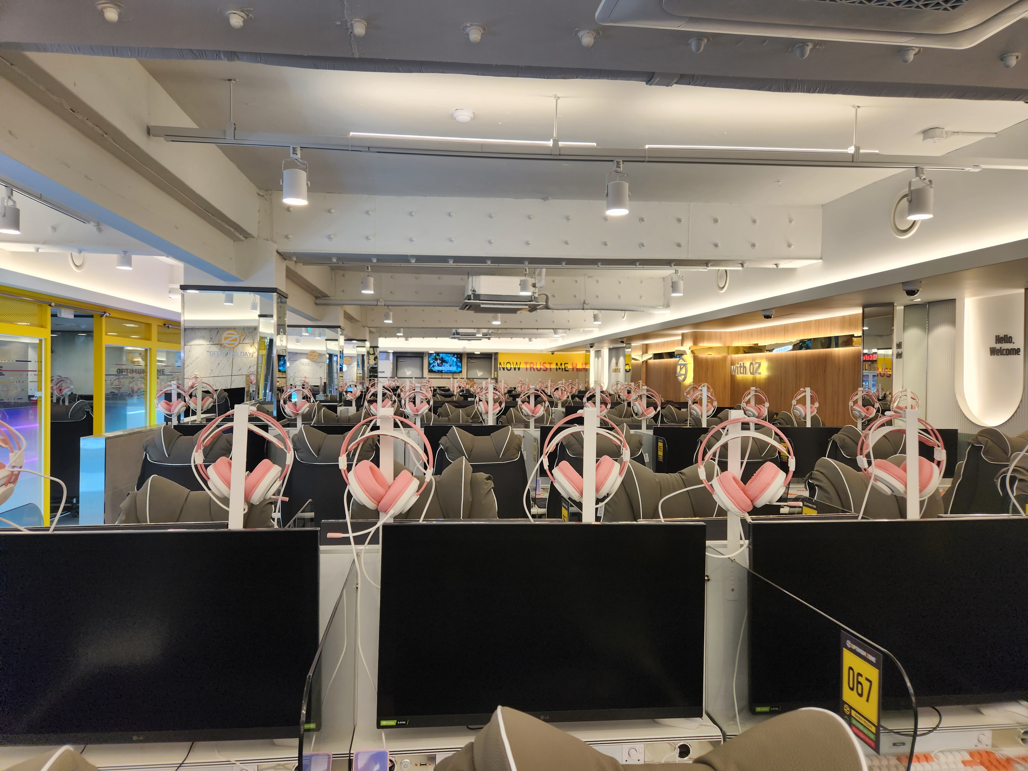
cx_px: 514
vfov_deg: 58.9
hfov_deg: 73.9
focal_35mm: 23
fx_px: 683
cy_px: 386
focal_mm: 5.4
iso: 64
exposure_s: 1/120
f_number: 1.8
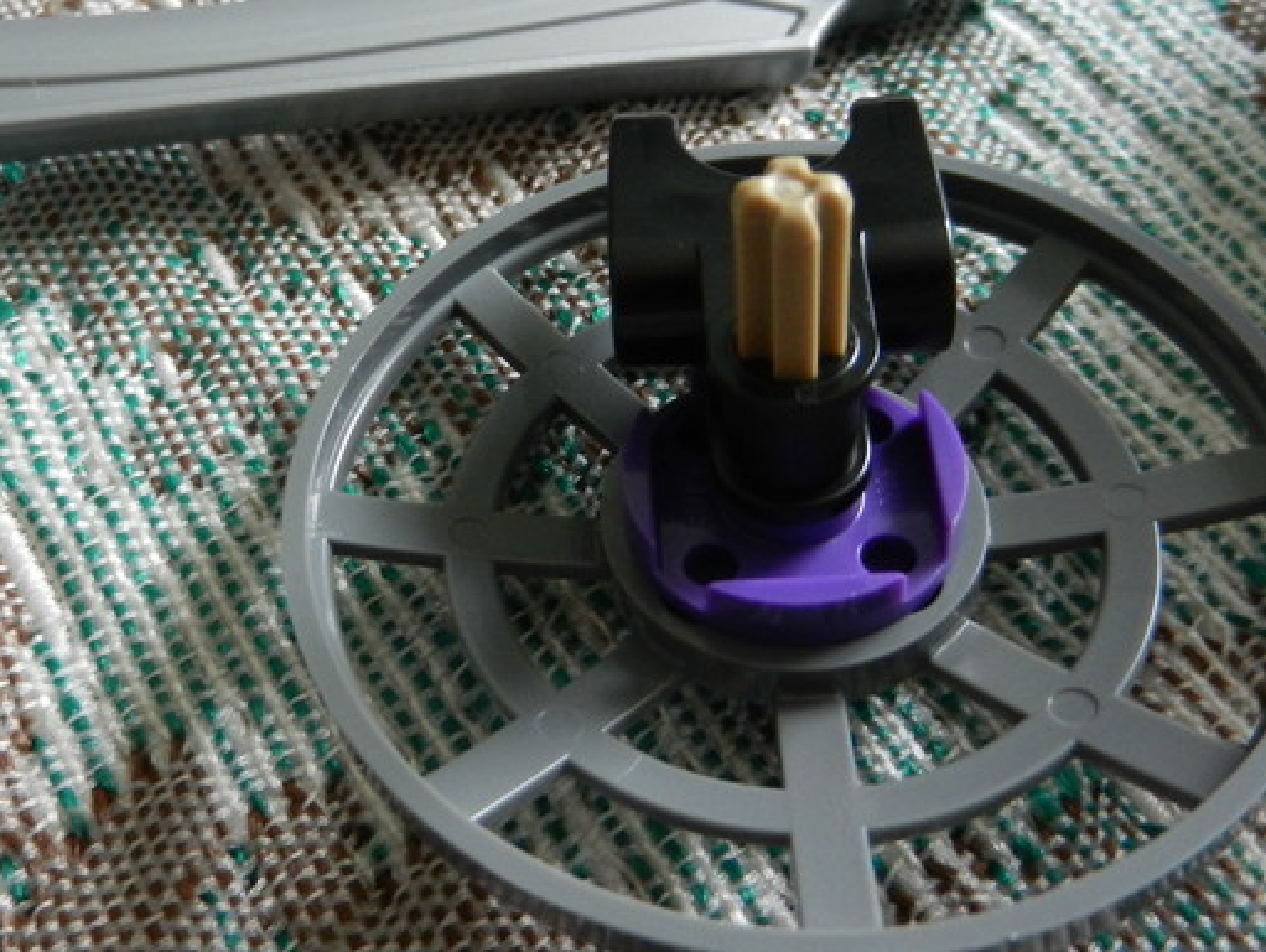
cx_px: 513
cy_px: 361
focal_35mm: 44
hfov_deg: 42.7
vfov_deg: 32.8
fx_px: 1610
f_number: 3.5
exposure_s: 1/13
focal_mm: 4.5
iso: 400
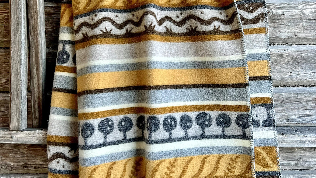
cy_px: 60
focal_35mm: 38
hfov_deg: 52.8
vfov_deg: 31.0
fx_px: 318
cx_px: 158
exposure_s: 1/121
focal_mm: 5.7
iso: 50
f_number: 1.5
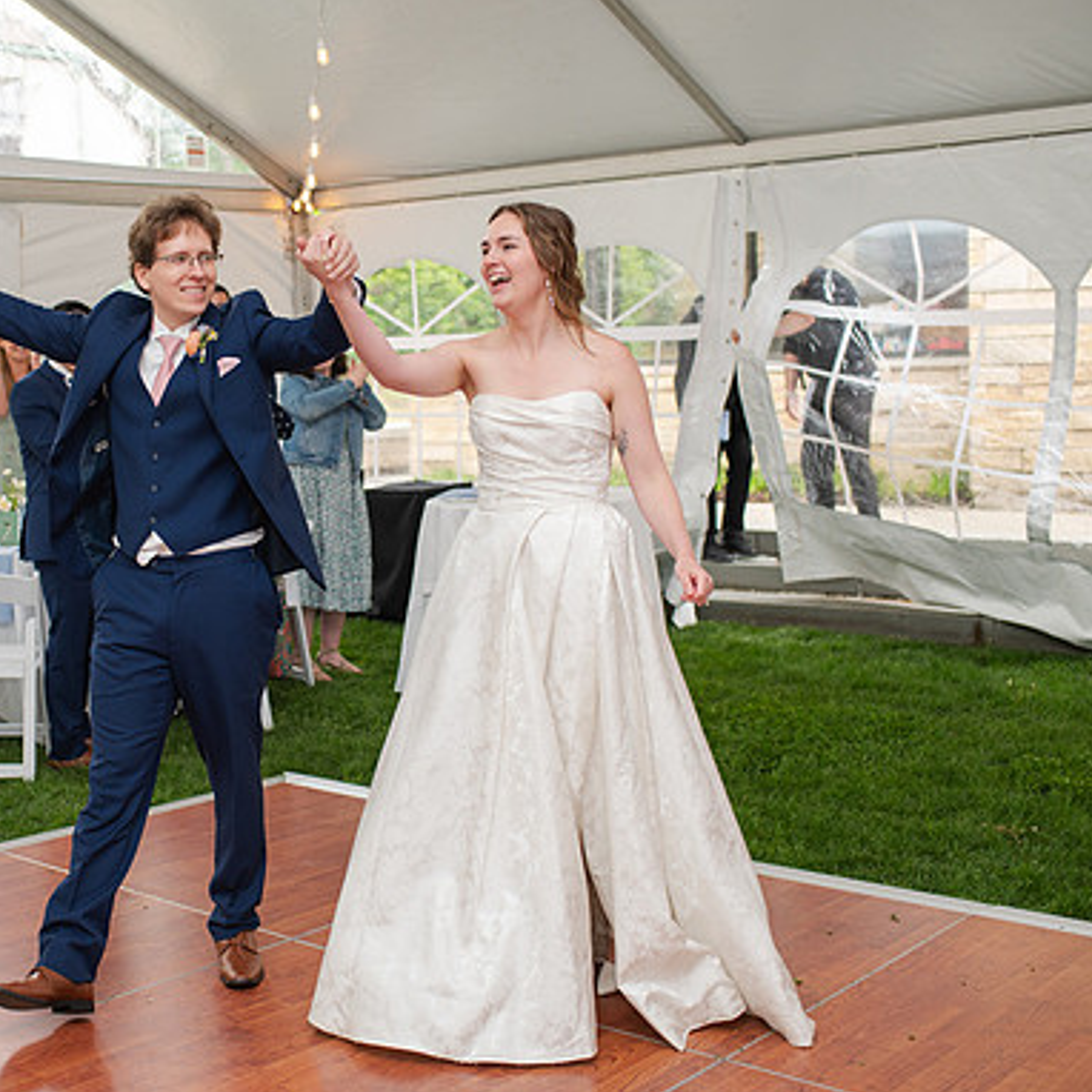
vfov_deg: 34.7
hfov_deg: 34.0
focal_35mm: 49
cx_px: 276
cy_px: 500
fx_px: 1749
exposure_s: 1/200
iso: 800
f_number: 3.2
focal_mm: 35
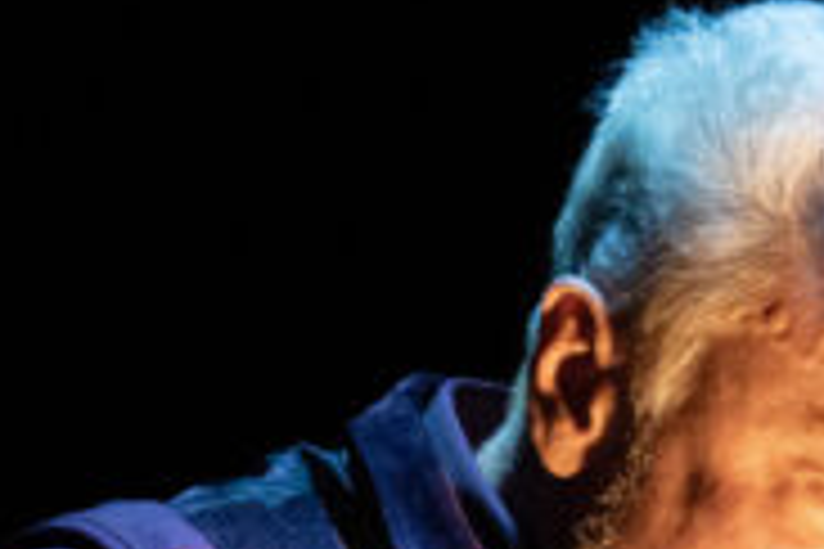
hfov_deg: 9.9
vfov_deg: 6.2
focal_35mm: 207
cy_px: 1505
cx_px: 590
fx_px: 4738
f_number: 4.5
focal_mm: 37
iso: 2500
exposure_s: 1/250
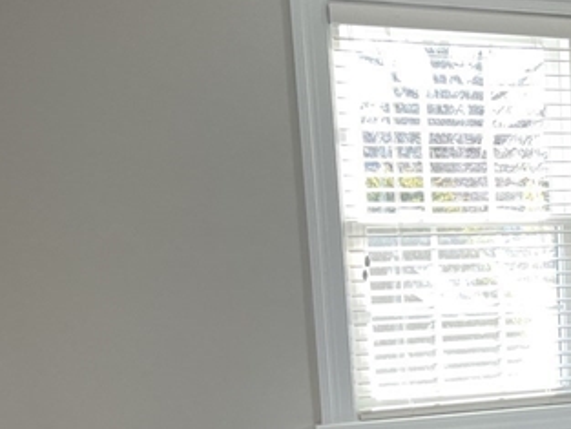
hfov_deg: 19.8
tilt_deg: -13.4
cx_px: 868
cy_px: 458
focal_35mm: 85
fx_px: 1403
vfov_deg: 16.9
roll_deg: -1.2
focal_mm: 5.1
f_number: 1.6
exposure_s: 1/121
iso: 100
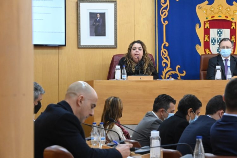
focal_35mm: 135
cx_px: 118
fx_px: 889
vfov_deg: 10.2
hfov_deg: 15.2
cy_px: 79
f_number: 11
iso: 12800
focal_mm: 135
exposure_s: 1/160
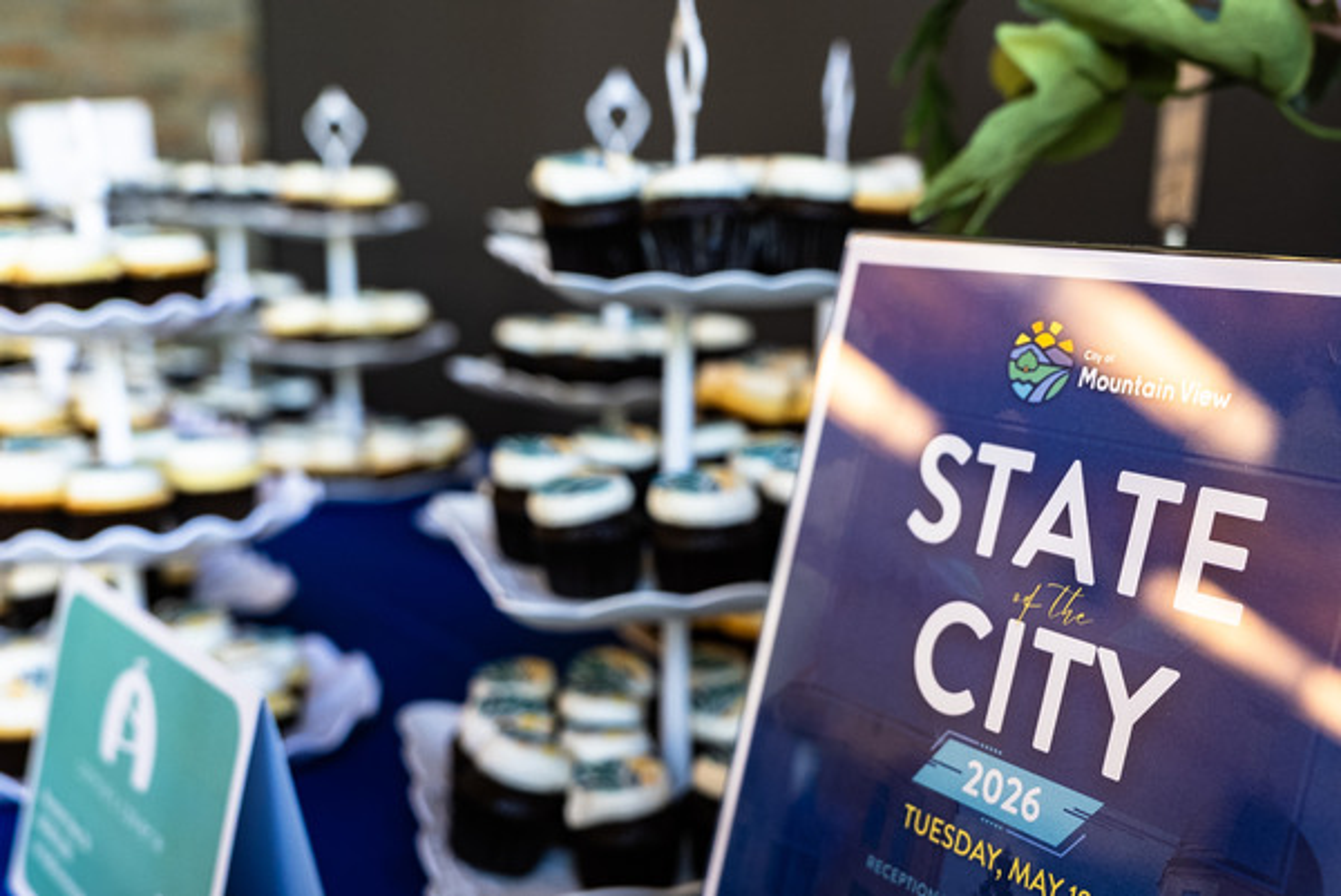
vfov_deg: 31.9
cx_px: 670
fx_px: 1566
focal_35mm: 42
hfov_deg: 46.4
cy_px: 448
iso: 500
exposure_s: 1/60
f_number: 3.2
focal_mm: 28
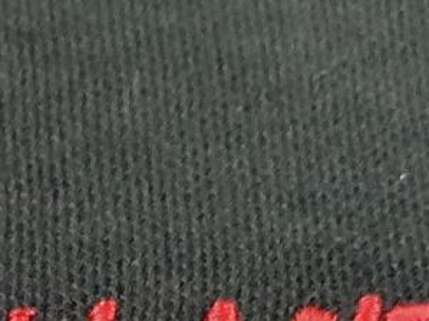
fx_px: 1722
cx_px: -36
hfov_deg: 13.9
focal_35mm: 139
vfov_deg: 9.4
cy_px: 787
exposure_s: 1/50
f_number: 1.5
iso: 800
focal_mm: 4.32
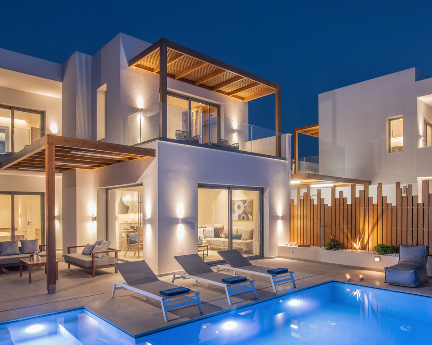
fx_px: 320
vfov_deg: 56.2
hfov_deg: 67.3
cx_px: 263
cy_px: 214
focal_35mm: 25
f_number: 9
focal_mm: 16
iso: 200
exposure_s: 1
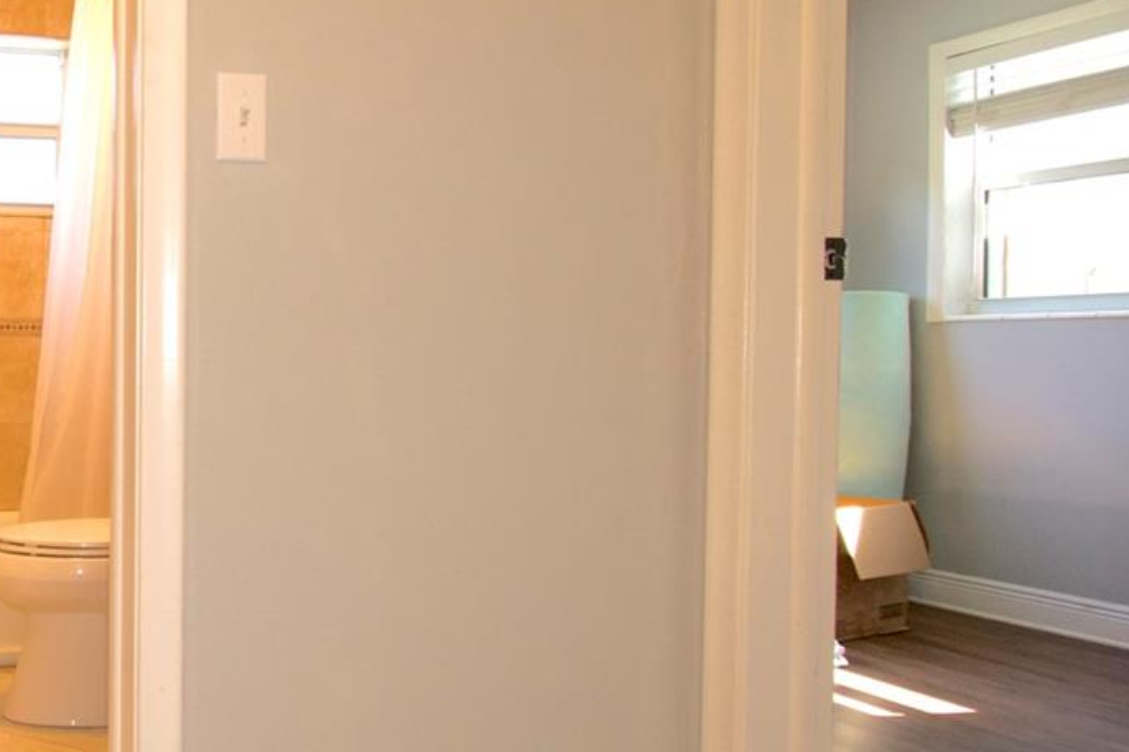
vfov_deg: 37.8
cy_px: 365
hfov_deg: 46.6
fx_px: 1097
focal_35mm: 35
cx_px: 30
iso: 720
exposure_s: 1/100
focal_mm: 10
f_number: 5
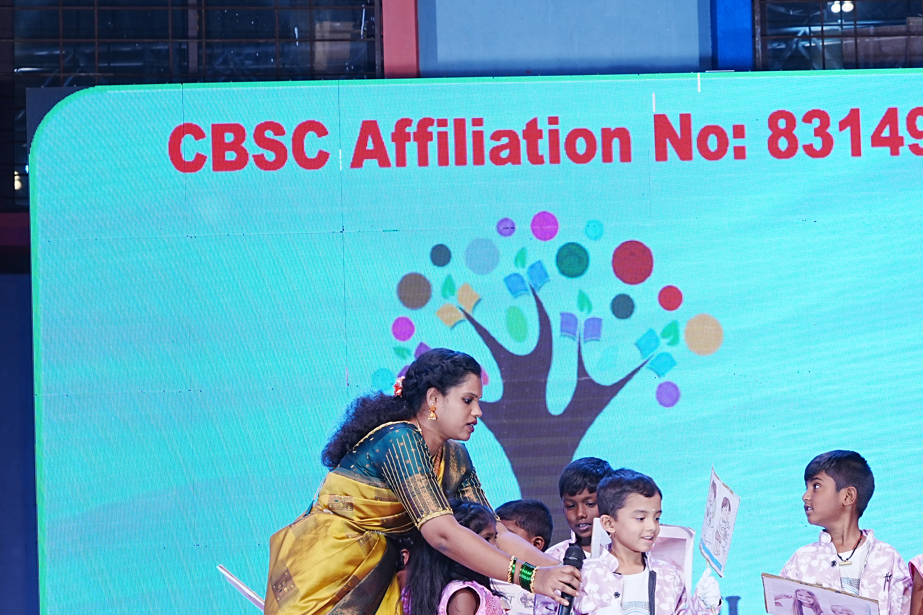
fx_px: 3205
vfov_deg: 10.9
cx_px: 707
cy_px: 513
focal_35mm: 125
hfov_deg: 16.3
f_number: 6.3
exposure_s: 1/160
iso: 400
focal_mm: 70
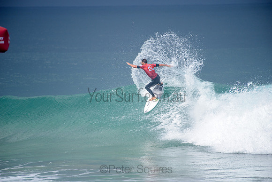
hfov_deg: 4.1
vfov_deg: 2.8
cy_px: 91
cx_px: 136
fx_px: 3778
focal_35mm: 500
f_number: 5.6
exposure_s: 1/2000
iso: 140
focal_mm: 500
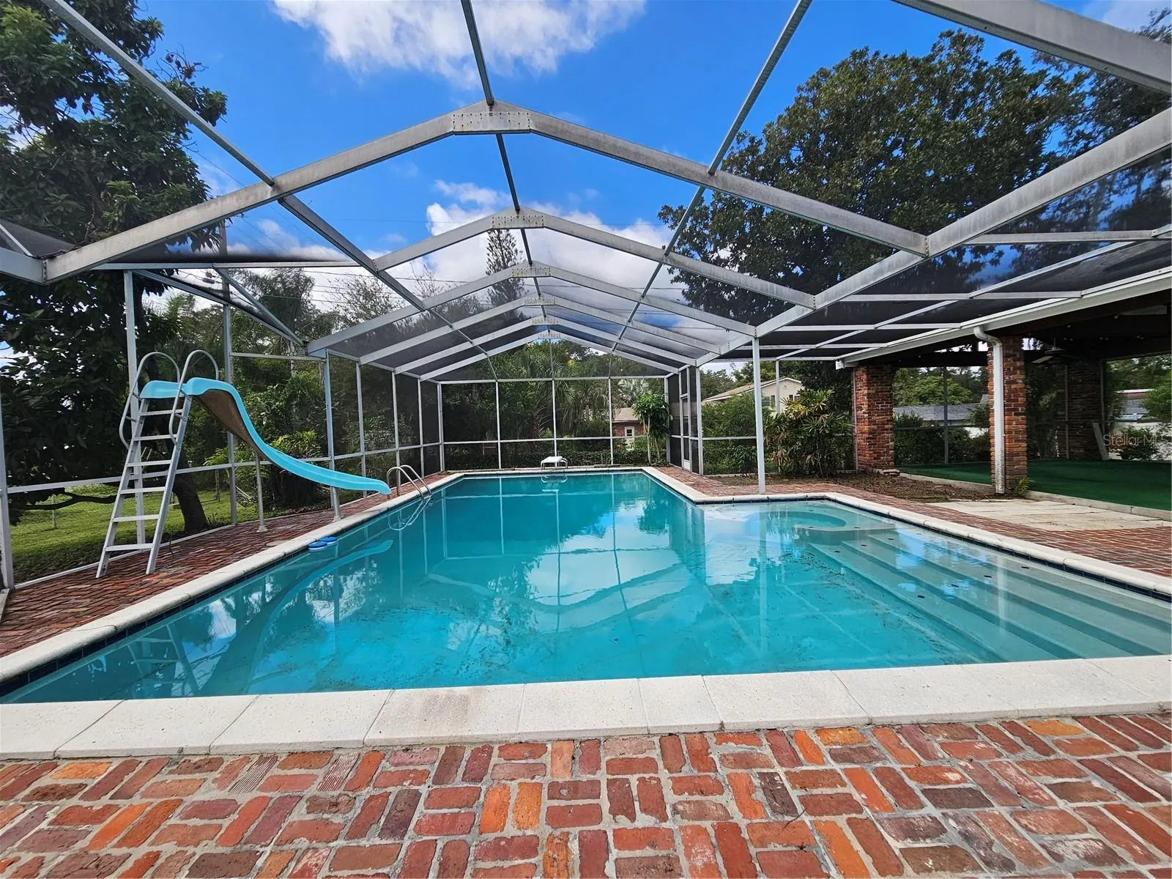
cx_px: 586
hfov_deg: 106.2
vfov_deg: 89.9
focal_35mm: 13
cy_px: 440
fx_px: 440
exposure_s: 1/854
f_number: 2.2
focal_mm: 2.2
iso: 50
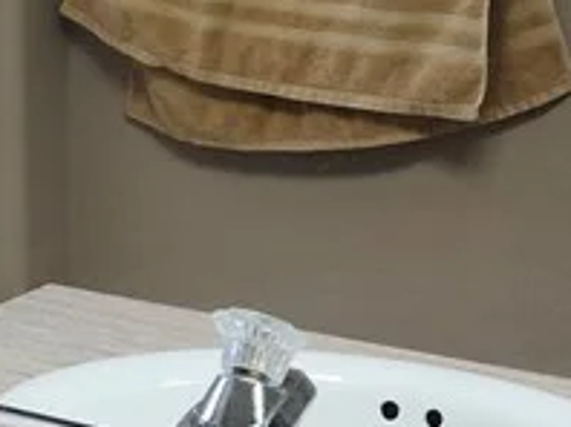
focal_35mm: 119
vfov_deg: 12.4
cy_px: 277
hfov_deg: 14.7
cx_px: -421
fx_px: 1961
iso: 50
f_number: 1.8
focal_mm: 5.4
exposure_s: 1/60
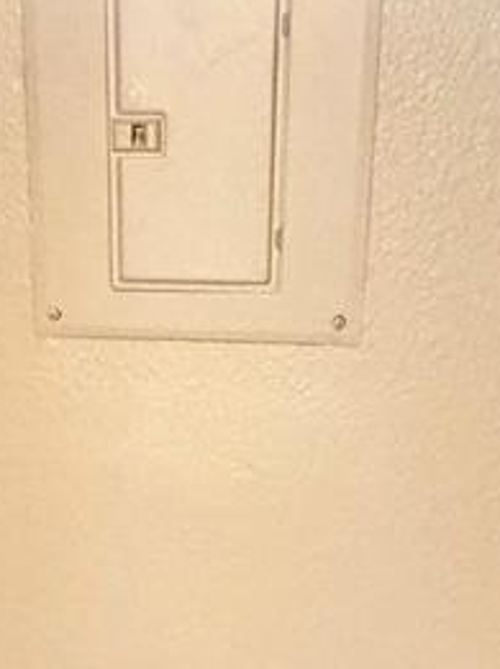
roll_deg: +0.9
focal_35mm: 55
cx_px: 169
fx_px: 1062
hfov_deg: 26.4
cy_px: 484
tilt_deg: -18.5
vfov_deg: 34.4
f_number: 2.2
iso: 1000
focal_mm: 2.22
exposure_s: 1/60
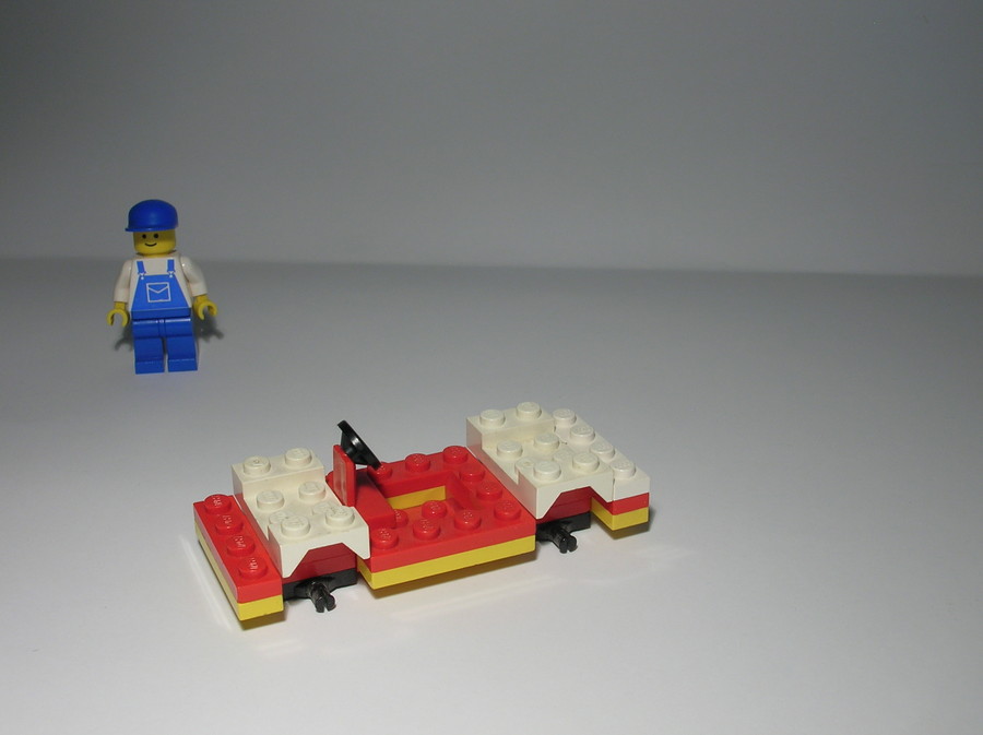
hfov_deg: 41.3
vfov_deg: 31.5
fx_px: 1305
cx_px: 492
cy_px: 368
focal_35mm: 46
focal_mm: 7.7
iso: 50
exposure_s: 1/17.4
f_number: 5.4
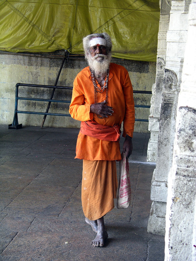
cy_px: 130
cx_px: 98
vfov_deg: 23.3
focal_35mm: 84
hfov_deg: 17.6
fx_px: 634
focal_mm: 17.4
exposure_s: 1/60
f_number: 3.6
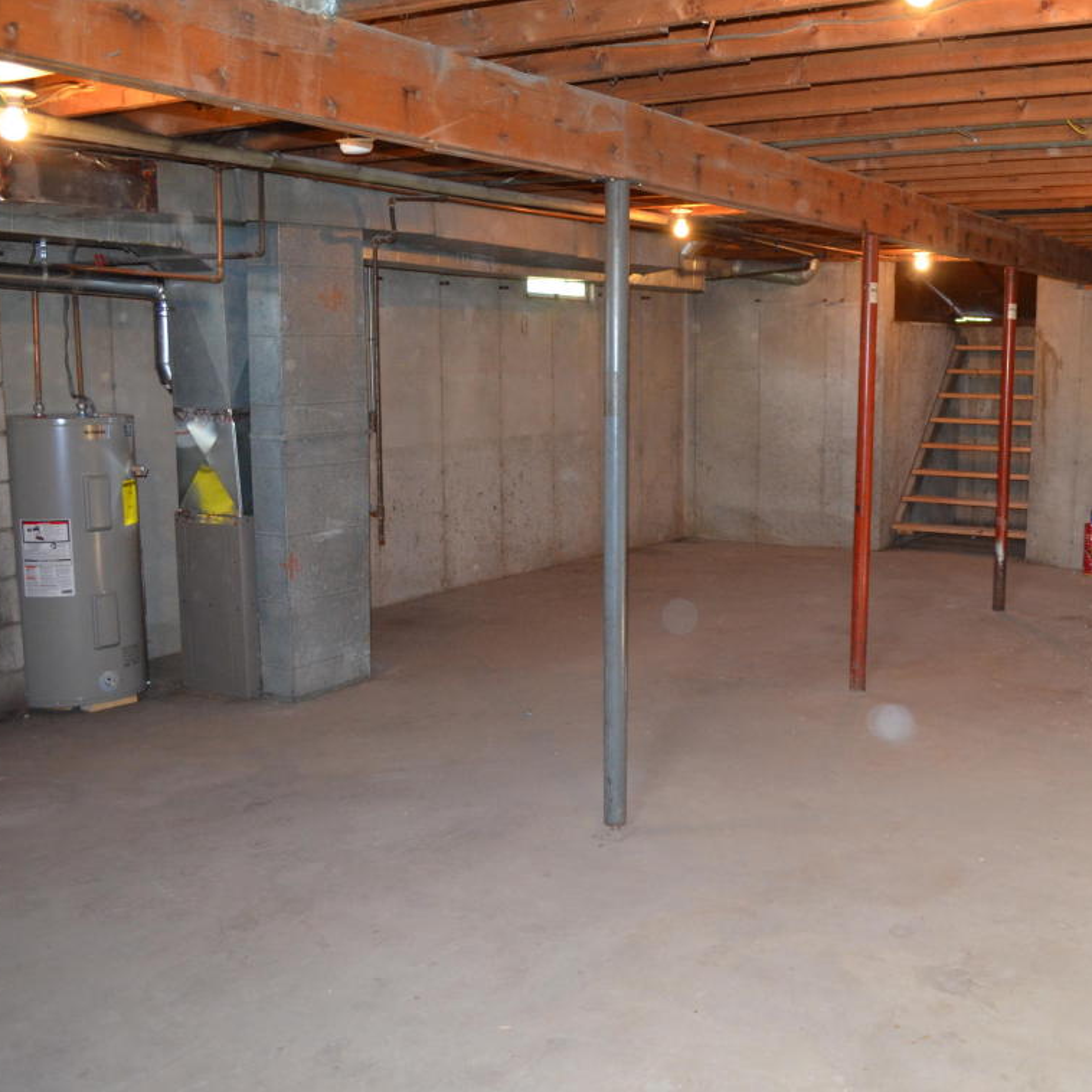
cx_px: 744
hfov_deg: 46.3
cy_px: 540
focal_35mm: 35
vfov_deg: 47.2
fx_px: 1249
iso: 1400
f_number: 3.5
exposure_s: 1/60
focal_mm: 18
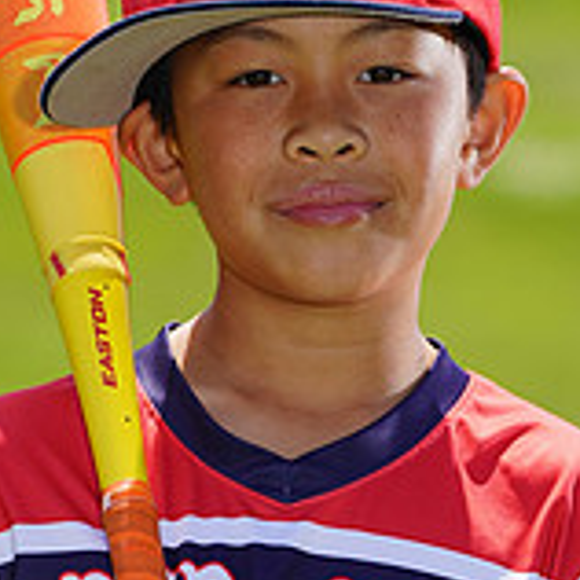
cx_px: 270
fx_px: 12397
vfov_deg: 2.7
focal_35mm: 654
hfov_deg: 2.7
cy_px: 679
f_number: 7.1
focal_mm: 209
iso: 100
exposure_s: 1/250
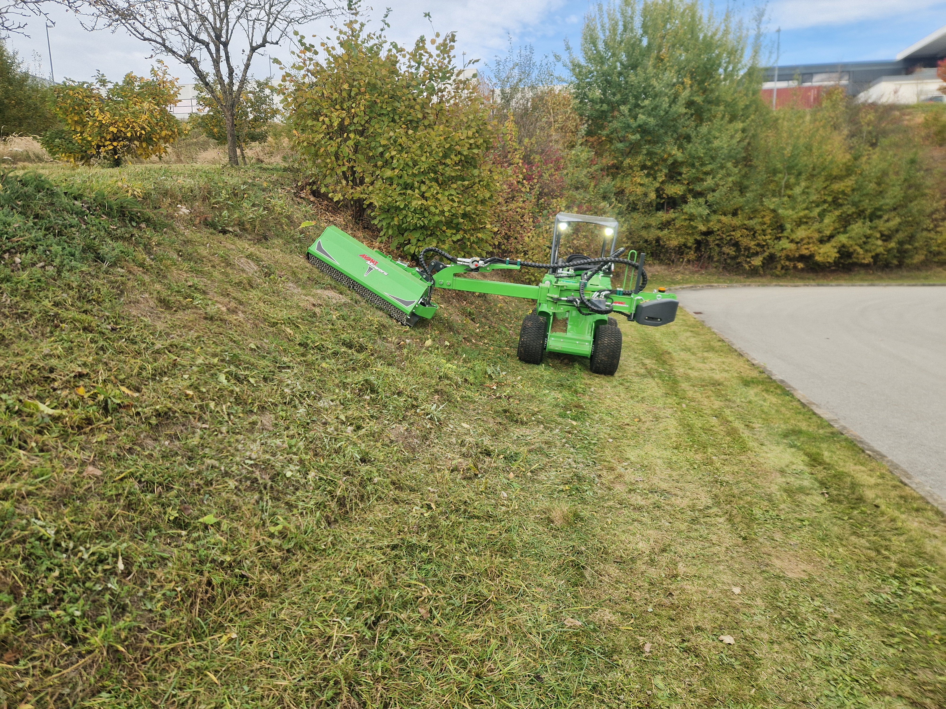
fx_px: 629
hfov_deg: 73.9
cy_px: 354
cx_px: 473
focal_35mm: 23
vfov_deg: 58.9
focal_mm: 5.4
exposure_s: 1/588
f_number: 1.8
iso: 50
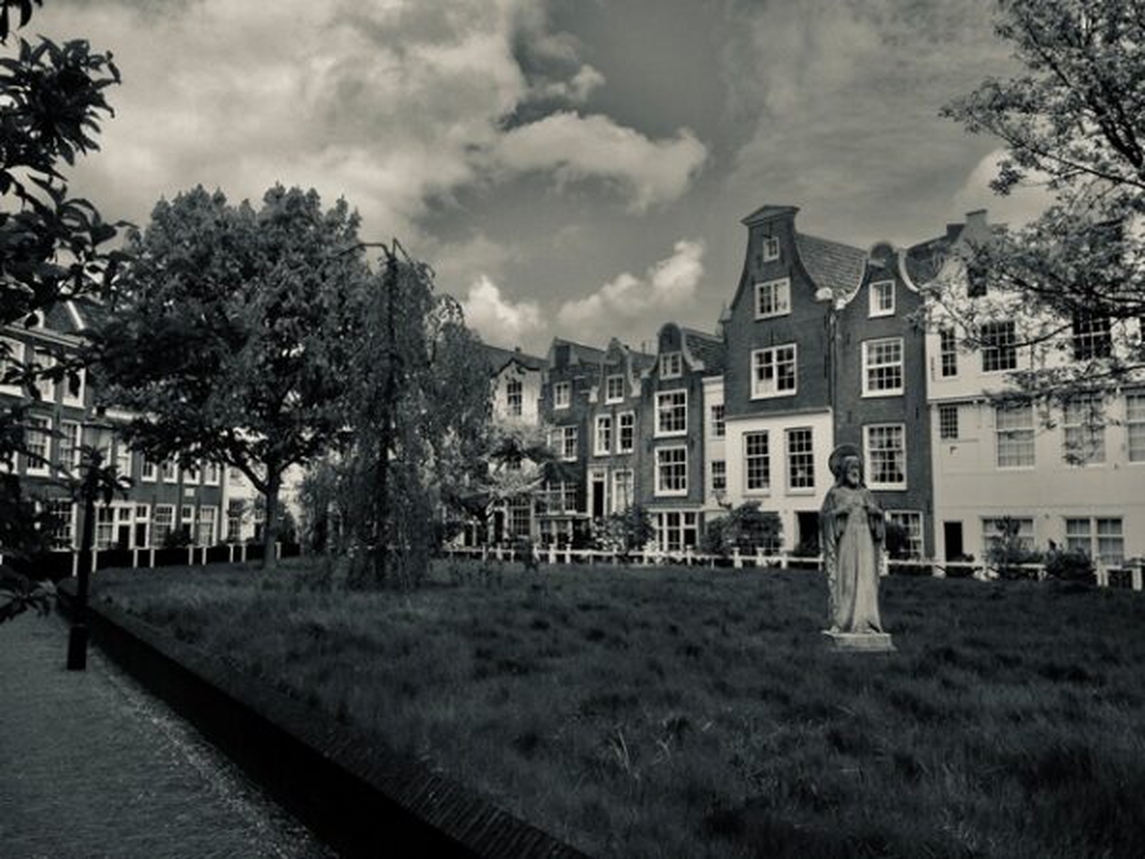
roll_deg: -0.7
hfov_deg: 52.6
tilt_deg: +3.3
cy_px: 430
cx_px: 572
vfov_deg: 40.7
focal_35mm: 35
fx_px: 1158
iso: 50
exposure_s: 1/1346
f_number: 2.4
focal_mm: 4.28
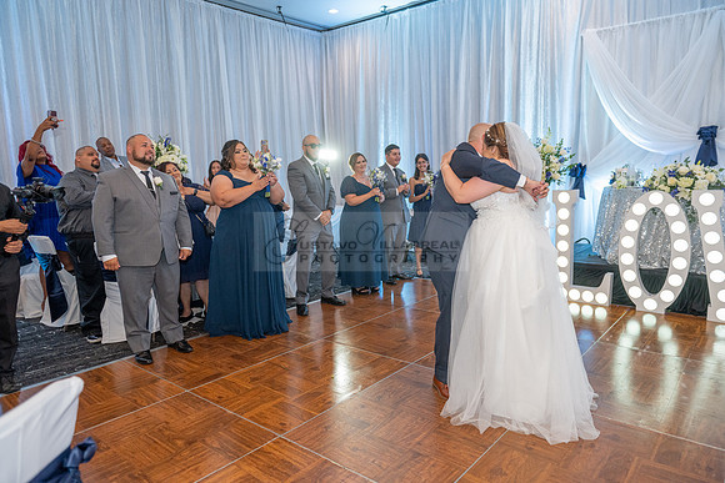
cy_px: 242
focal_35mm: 24
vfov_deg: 53.2
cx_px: 362
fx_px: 483
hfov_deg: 73.7
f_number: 3.5
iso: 1600
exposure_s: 1/160
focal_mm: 24
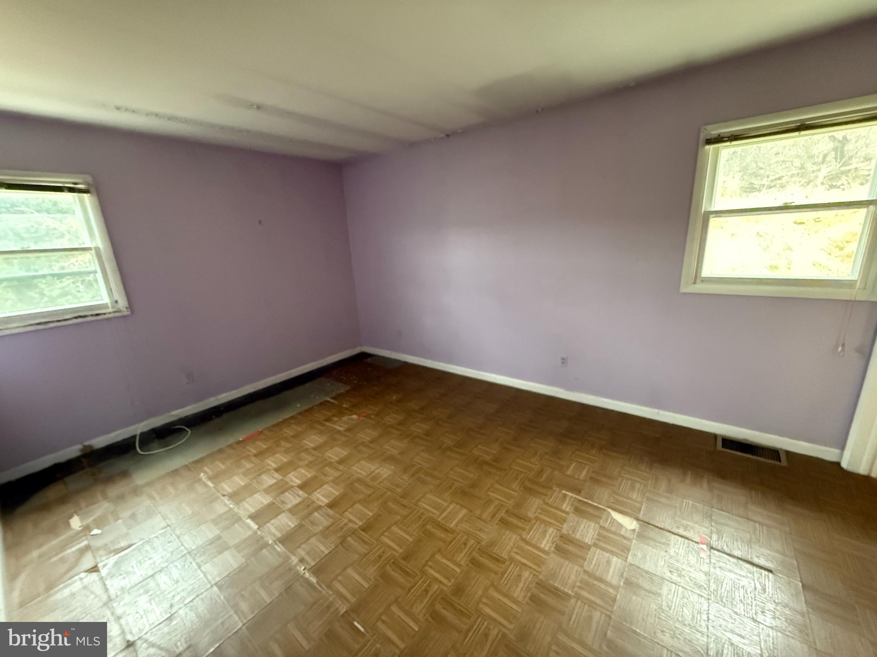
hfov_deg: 102.1
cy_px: 328
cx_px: 438
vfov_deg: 85.7
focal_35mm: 14
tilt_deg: -14.3
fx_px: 355
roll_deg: +4.7
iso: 1000
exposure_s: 1/49
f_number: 2.2
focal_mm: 2.22
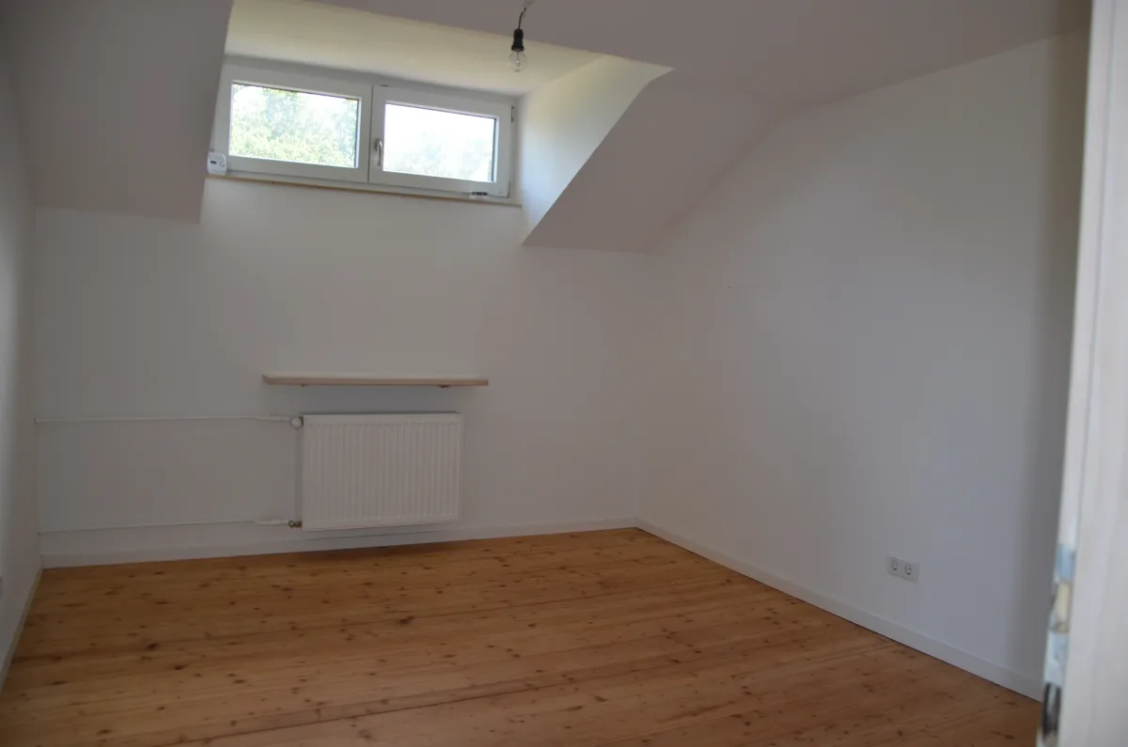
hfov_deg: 67.5
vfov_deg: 47.7
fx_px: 844
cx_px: 564
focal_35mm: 27
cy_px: 374
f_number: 3.5
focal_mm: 18
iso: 280
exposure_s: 1/125
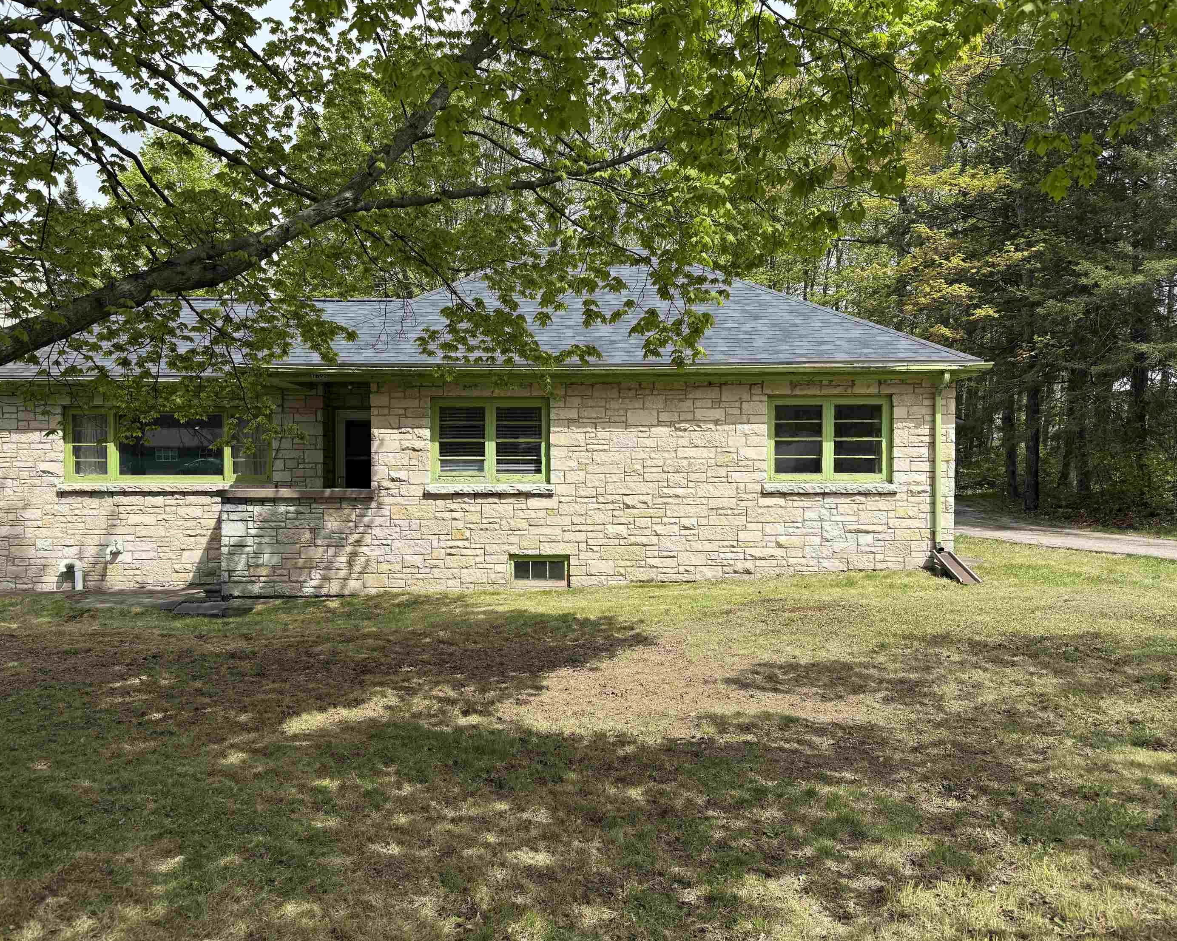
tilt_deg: +0.0
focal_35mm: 26
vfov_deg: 54.9
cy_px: 471
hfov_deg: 65.9
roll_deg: -0.9
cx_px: 534
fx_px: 906
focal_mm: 6.76
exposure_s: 1/3279
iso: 80
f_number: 1.78
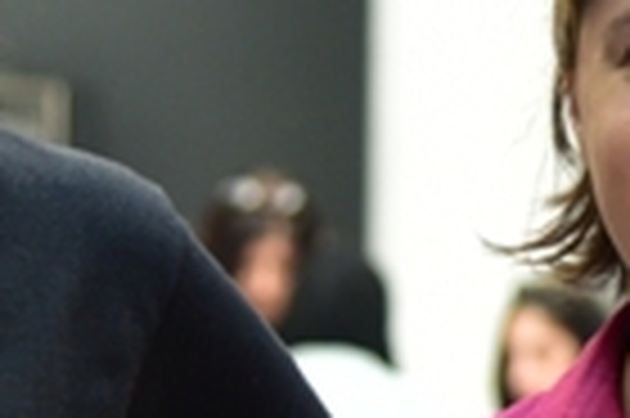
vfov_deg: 2.8
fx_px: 8460
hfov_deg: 4.3
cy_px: 631
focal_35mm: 484
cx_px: 788
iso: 640
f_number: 4
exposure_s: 1/80
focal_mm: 66
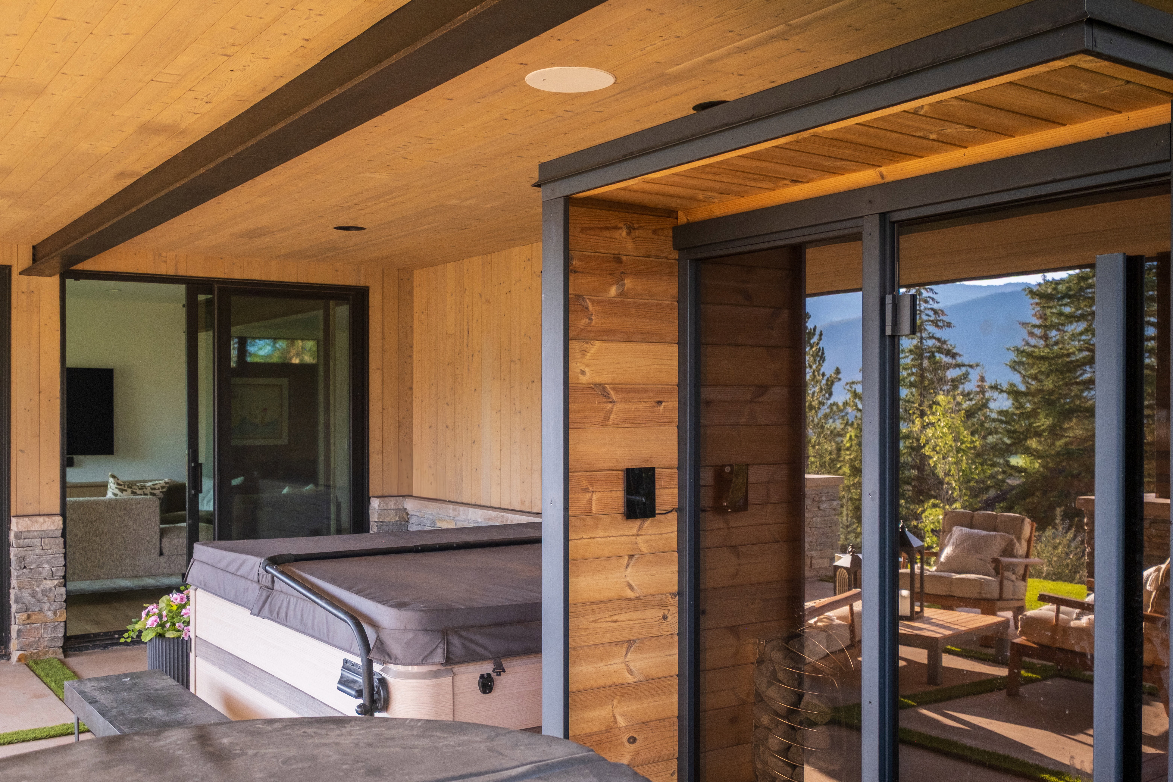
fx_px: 1173
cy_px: 391
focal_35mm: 36
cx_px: 586
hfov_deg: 53.1
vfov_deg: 36.9
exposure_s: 1/160
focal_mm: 24
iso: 400
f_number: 4.5
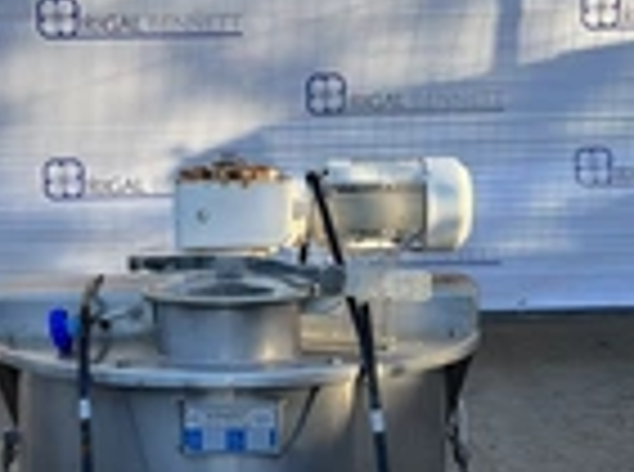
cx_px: 207
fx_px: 1352
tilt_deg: -4.5
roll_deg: +1.3
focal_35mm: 74
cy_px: 292
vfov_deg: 19.8
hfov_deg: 26.2
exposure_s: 1/615
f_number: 1.6
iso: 40
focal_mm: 5.1
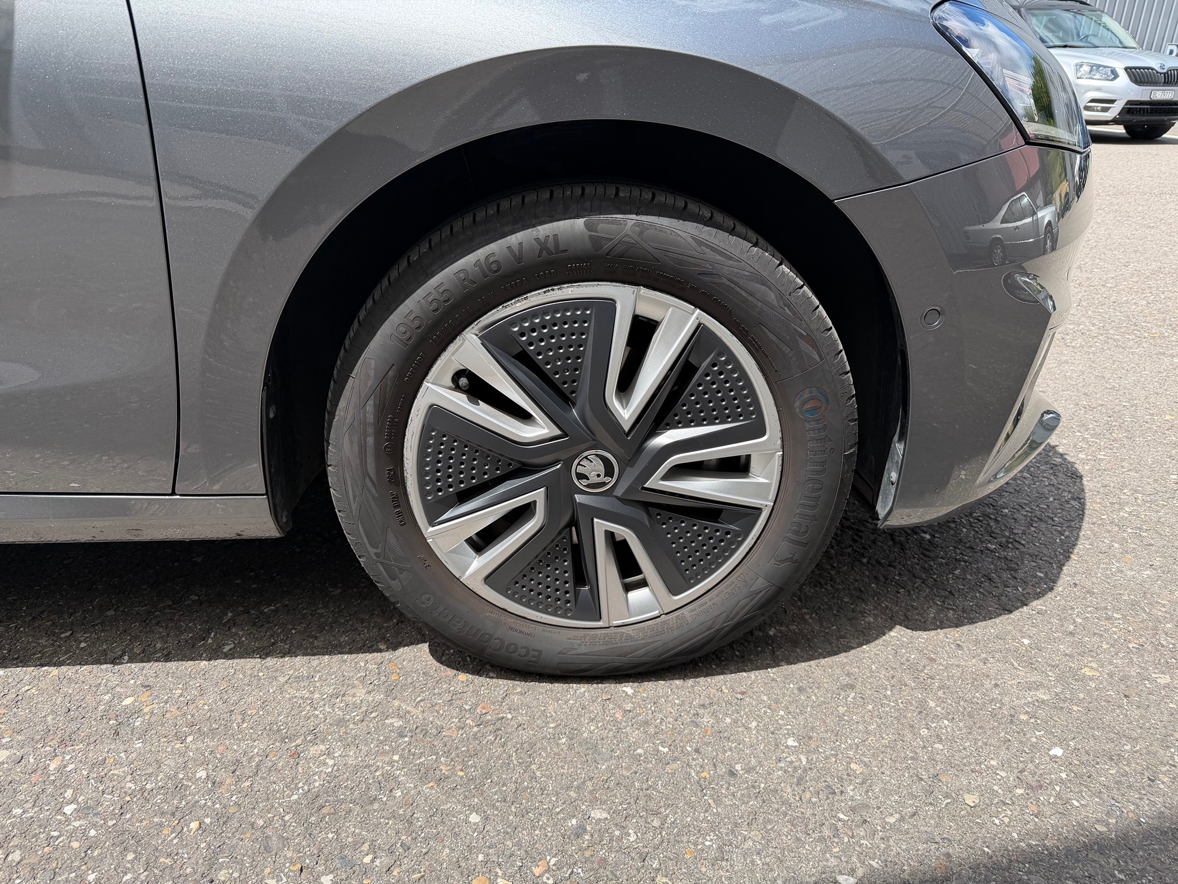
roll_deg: +0.1
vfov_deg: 56.8
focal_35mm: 24
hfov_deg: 71.6
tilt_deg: -24.9
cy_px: 442
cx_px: 589
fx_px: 817
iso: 80
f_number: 1.78
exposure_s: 1/2110
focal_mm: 6.76
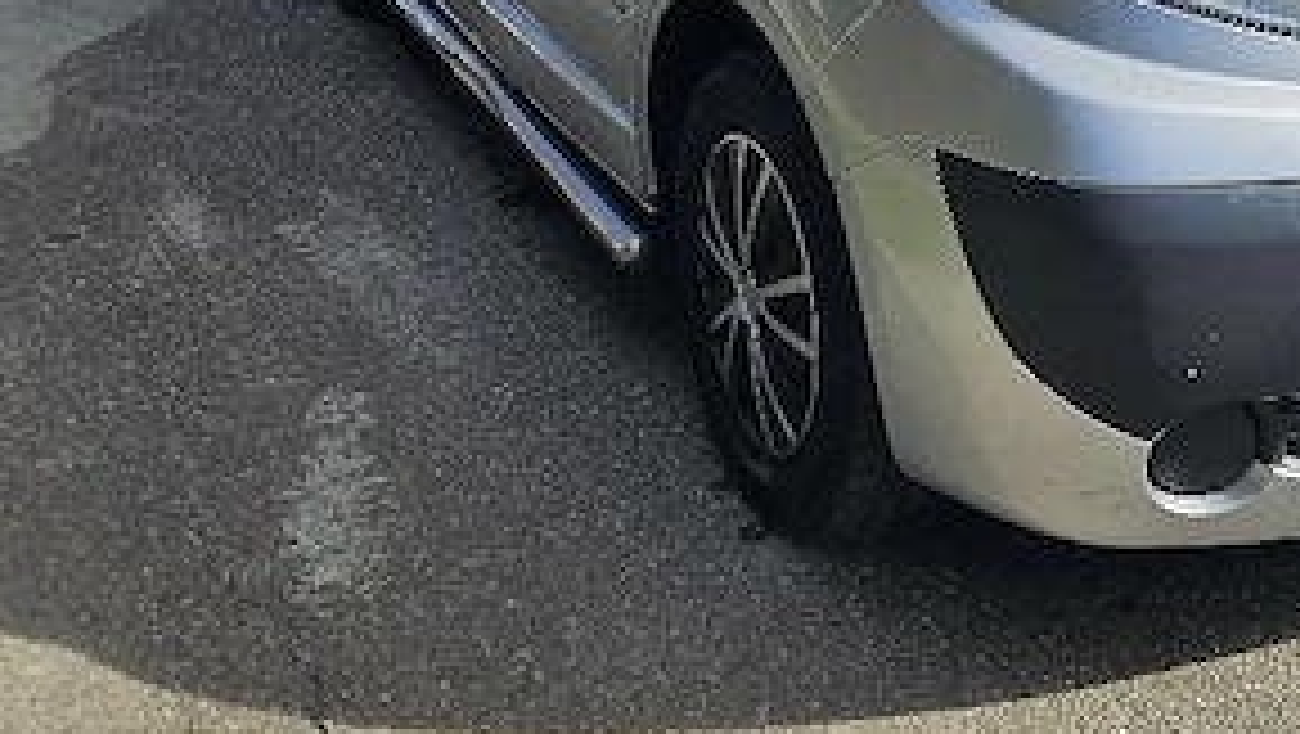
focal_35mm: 52
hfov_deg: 38.9
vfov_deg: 21.8
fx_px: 1794
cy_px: -81
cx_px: 954
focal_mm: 5.4
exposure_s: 1/2500
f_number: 1.8
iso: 25
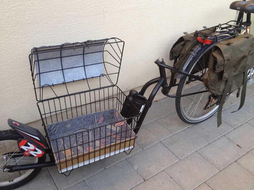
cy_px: 95
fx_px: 257
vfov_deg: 40.7
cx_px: 127
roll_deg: -2.7
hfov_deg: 52.6
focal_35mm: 35
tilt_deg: -33.8
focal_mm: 4.28
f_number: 2.4
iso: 64
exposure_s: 1/120
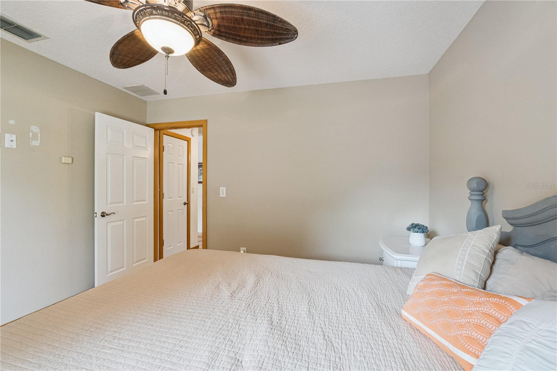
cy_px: 186
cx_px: 278
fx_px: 232
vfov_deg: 77.3
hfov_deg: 100.4
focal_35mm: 15
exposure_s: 1/15
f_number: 11
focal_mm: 10
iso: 1600
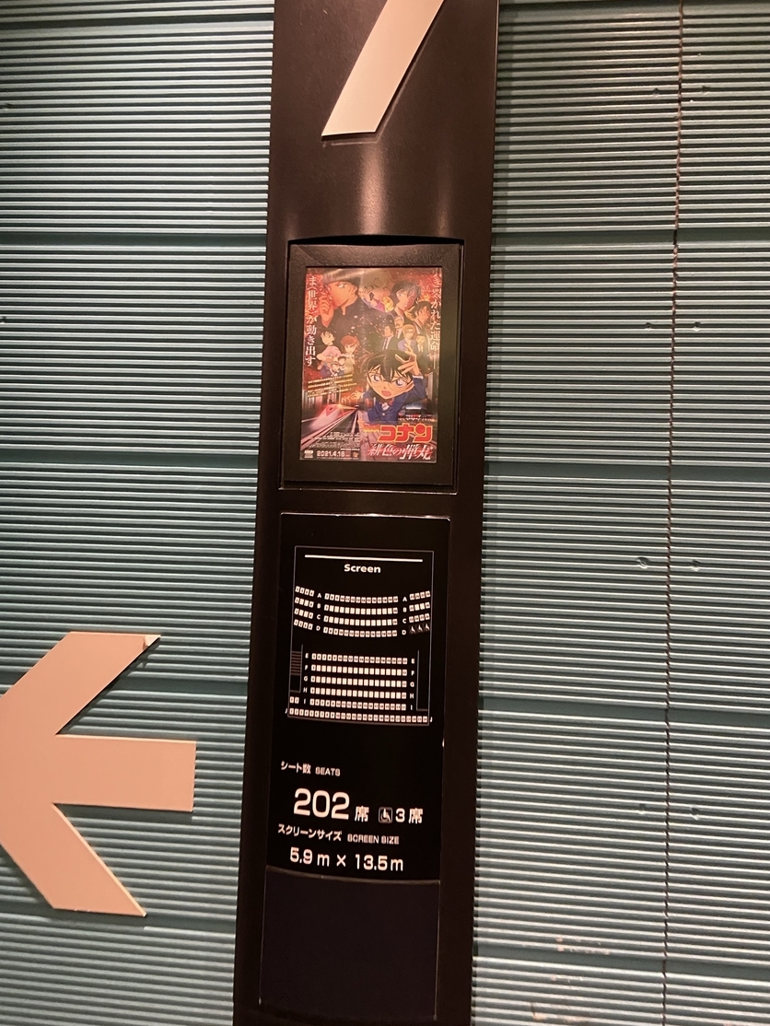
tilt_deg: -0.8
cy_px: 489
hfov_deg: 49.7
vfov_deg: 63.4
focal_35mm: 28
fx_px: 830
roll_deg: +0.1
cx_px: 367
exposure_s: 1/50
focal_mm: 4.25
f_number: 1.8
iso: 400
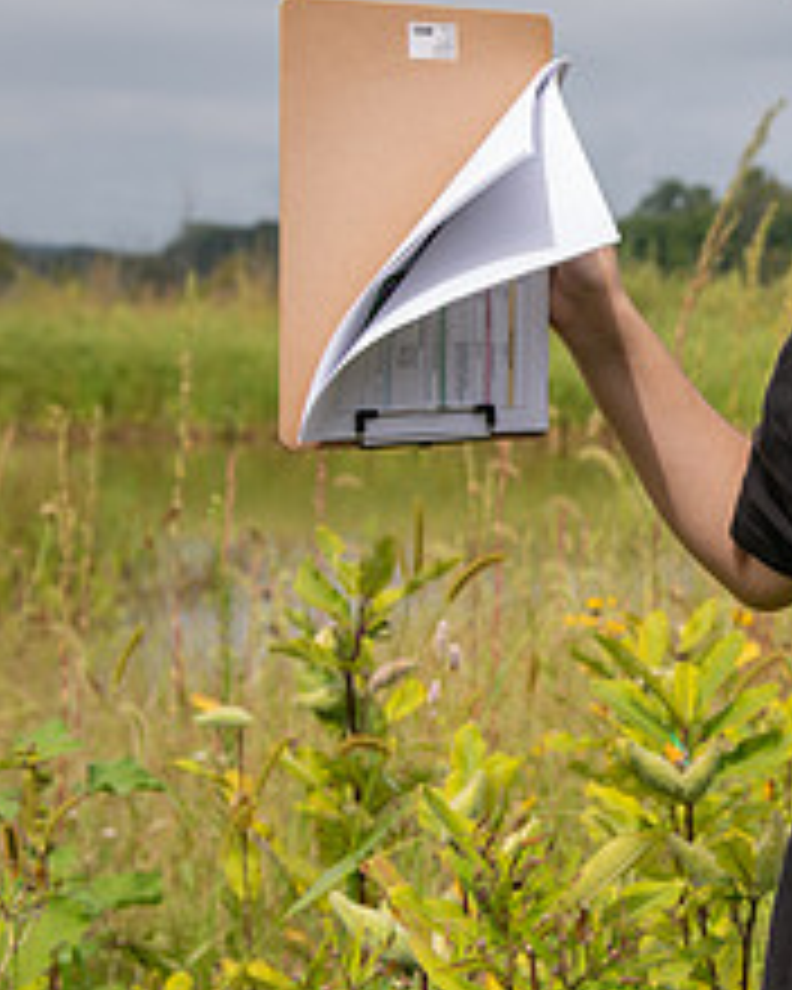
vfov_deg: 20.4
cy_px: 484
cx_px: 968
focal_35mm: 94
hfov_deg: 15.7
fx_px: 2754
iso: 64
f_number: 4
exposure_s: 1/500
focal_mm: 38
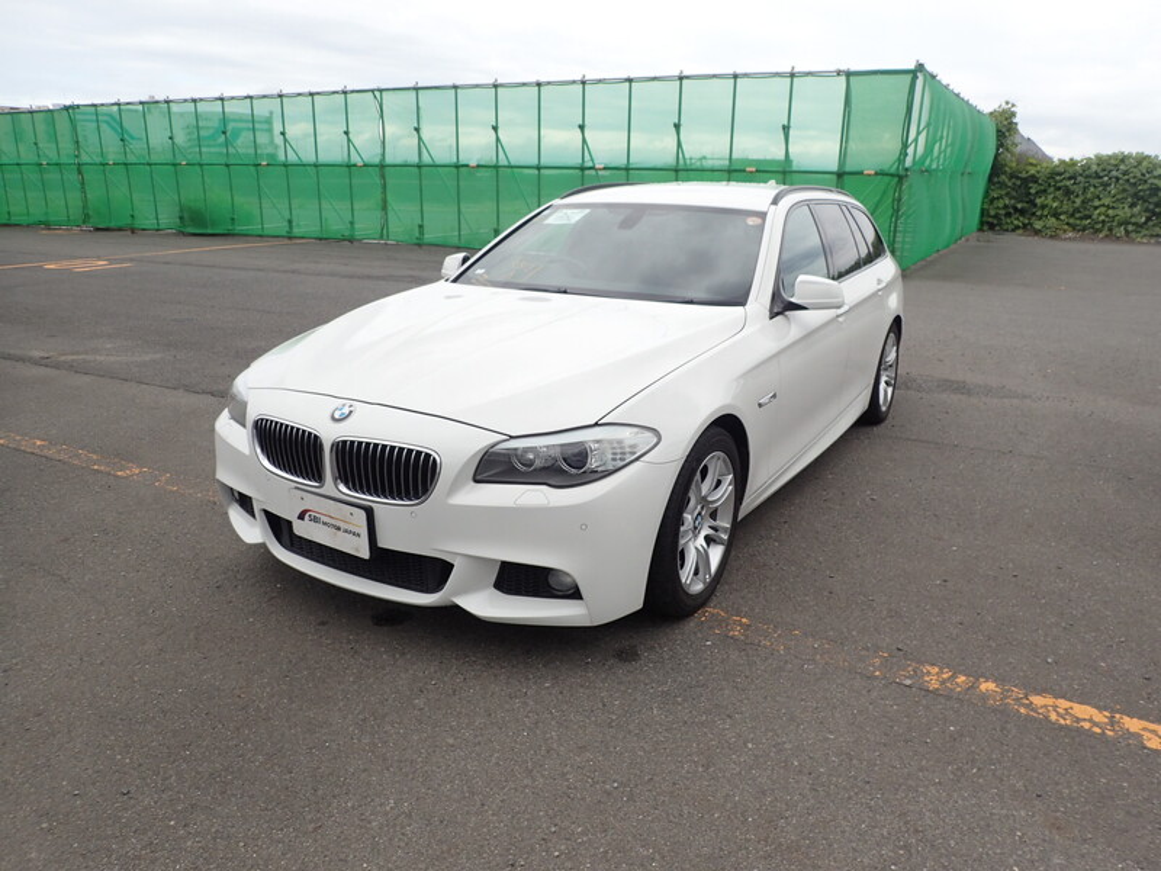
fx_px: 838
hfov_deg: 69.4
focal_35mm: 25
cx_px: 580
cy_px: 436
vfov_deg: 54.9
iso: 100
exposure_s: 1/800
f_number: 2.8
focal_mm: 4.5
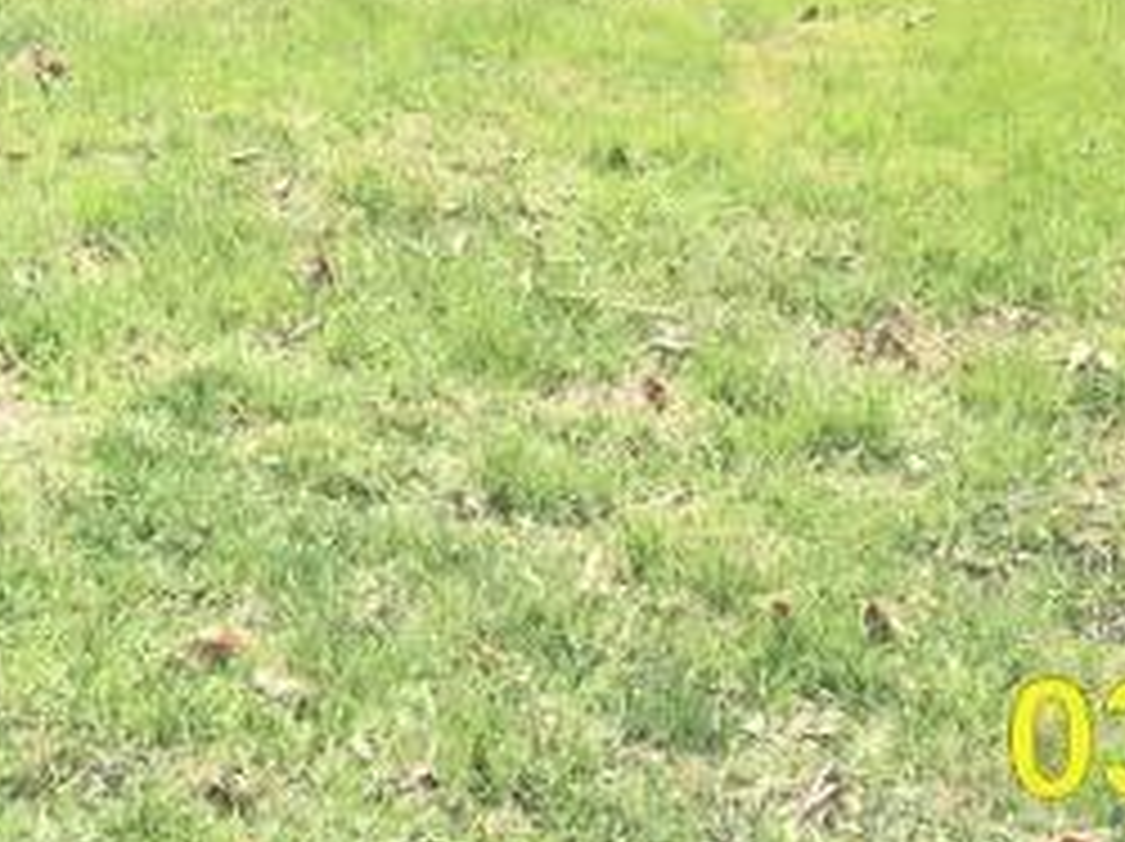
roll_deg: -0.8
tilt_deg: +4.7
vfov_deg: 11.6
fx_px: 3864
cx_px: -144
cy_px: -608
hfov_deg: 16.0
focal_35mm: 119
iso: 25
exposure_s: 1/538
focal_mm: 4.15
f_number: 2.2
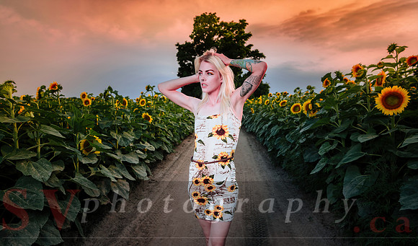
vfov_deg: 47.6
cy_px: 123
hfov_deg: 73.8
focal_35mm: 25
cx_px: 209
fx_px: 279
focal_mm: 24
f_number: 4
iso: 64
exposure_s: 1/125
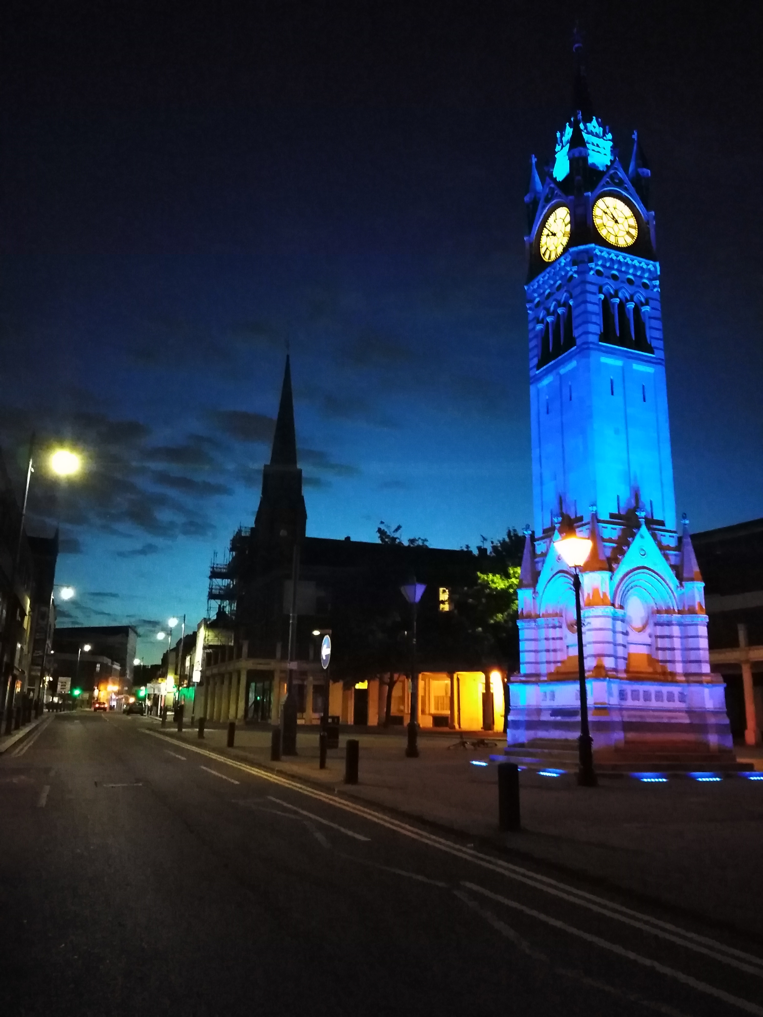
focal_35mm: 26
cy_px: 508
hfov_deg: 53.1
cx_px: 382
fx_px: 764
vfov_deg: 67.3
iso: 5426
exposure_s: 1/14.3
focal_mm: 3.6
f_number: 1.8
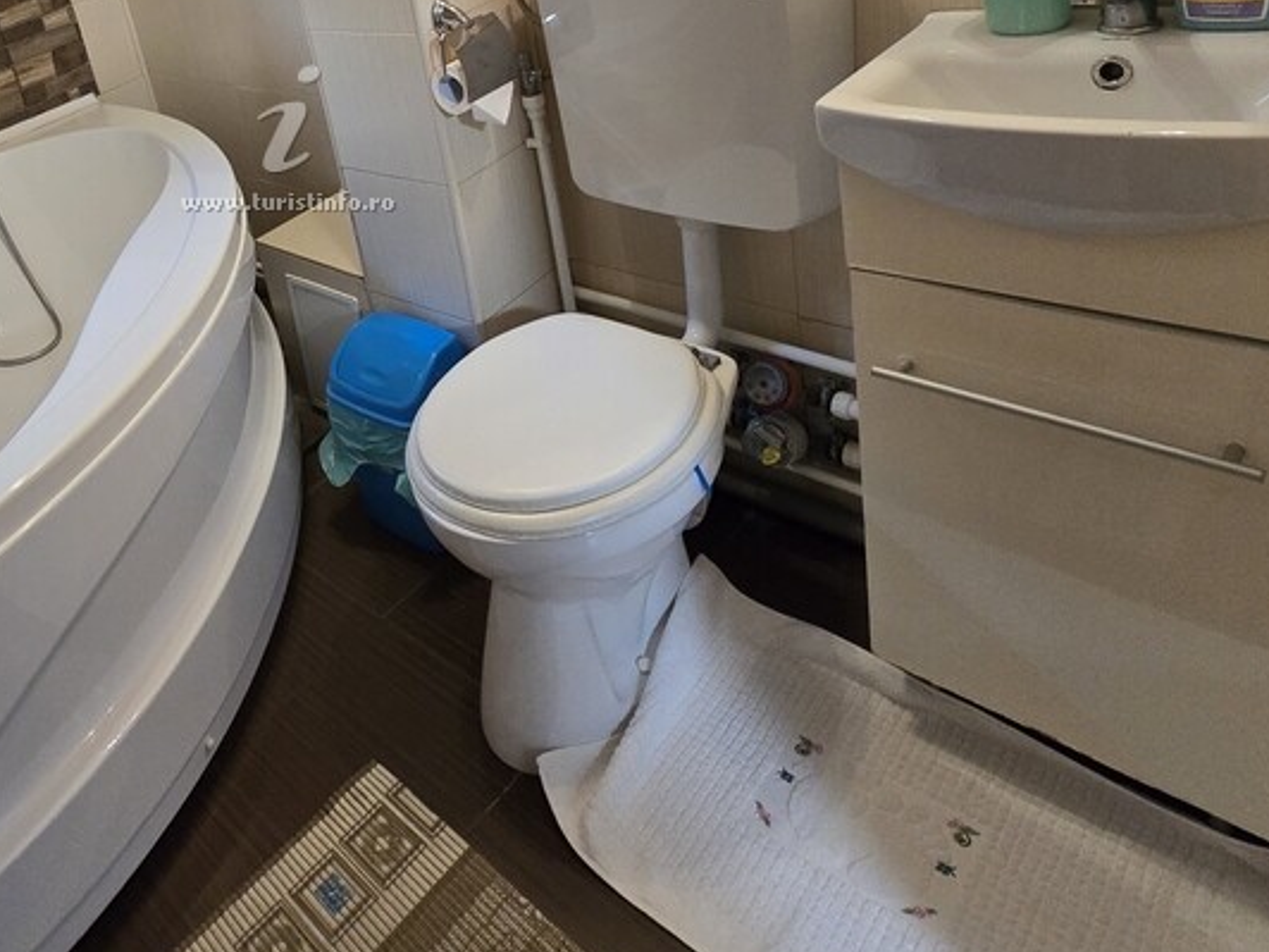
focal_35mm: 25
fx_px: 916
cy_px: 141
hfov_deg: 64.5
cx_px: 293
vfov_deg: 50.2
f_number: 2.2
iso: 500
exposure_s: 1/50
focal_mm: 2.2
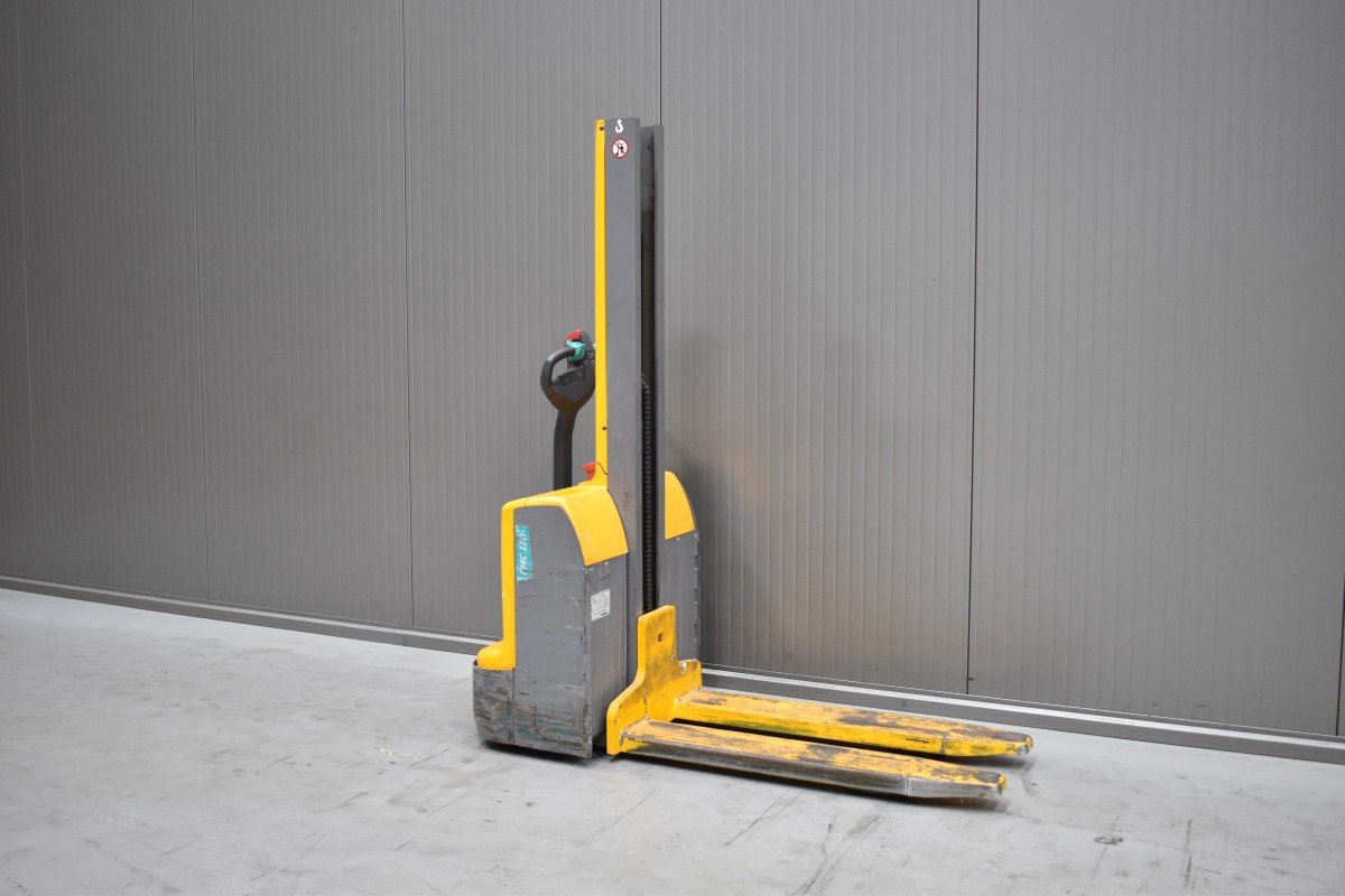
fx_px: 1289
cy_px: 448
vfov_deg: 38.4
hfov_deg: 55.1
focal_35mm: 34
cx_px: 672
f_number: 4.5
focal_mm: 23
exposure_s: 1/60
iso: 1250
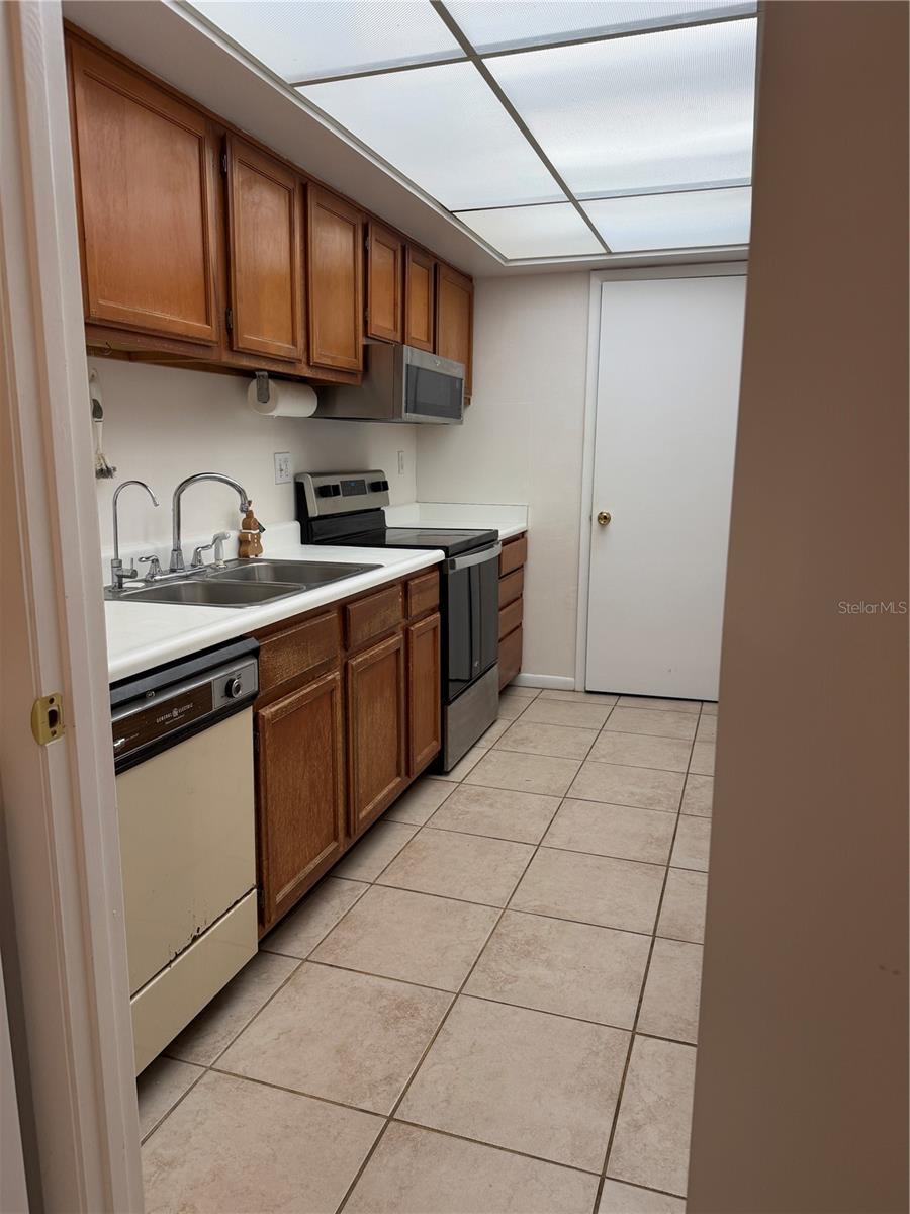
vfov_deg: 71.6
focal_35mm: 24
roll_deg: -1.2
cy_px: 607
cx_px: 455
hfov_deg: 56.8
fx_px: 841
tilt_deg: -11.5
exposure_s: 1/120
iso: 100
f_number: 1.78
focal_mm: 6.76
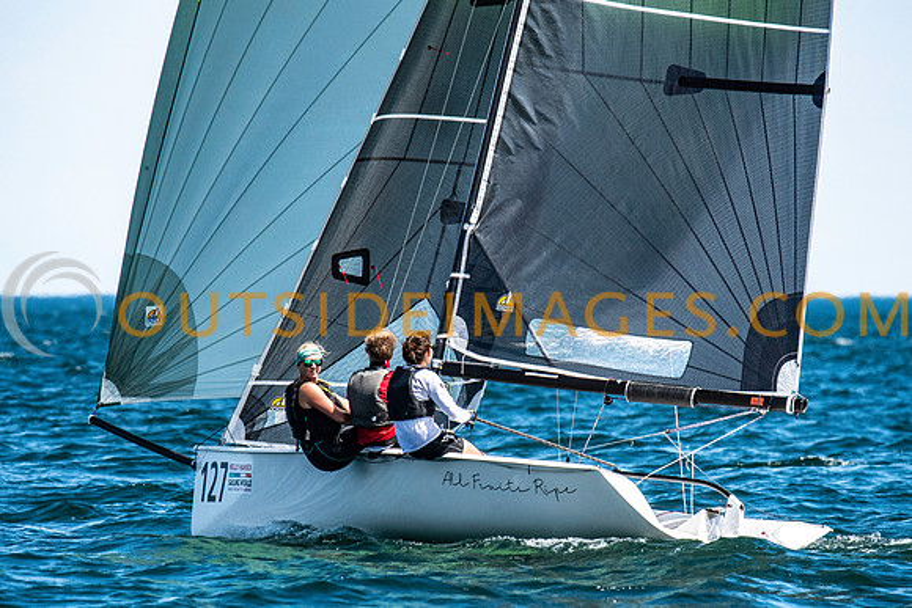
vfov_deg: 2.4
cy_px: 379
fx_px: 14530
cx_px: 491
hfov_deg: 3.6
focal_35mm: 573
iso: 500
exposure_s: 1/4000
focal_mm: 300
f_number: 5
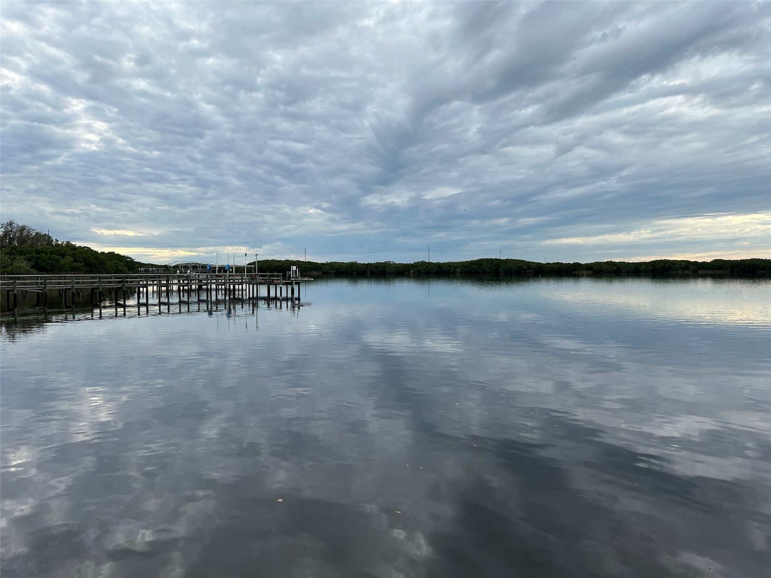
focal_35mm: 26
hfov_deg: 67.3
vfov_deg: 53.1
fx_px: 579
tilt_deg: -0.3
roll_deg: +2.4
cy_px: 289
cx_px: 386
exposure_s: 1/1724
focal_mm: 5.7
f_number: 1.5
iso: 50
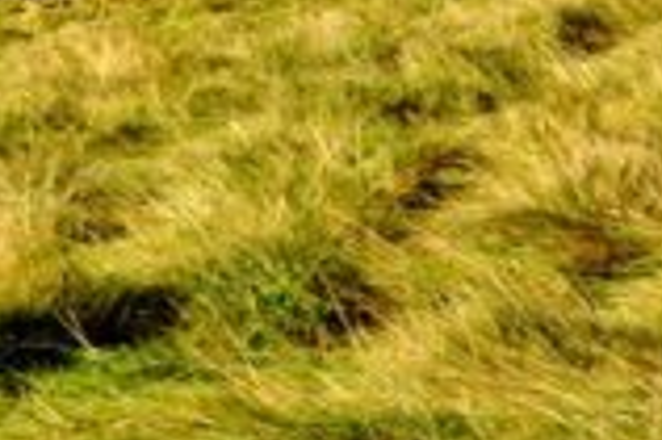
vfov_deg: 5.6
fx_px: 4464
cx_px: -8
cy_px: -291
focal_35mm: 243
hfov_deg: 8.4
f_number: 13
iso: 200
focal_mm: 40
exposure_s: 1/160
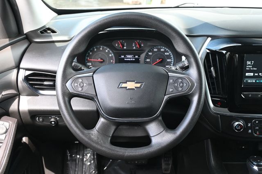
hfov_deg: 48.7
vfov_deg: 33.6
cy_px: 87
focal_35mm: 40
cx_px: 131
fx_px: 289
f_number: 4.5
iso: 800
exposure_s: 1/125
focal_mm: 26.5
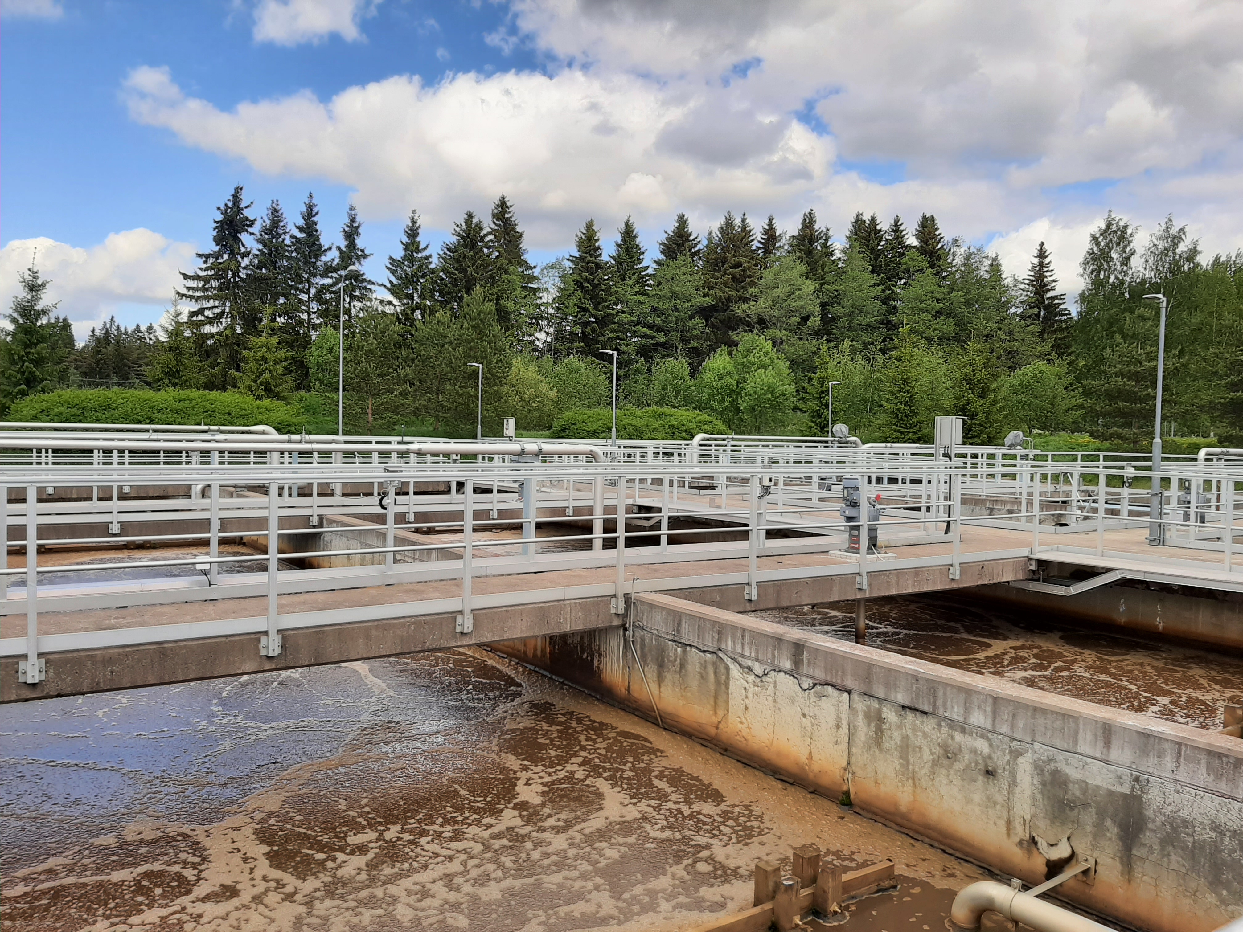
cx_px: 622
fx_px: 934
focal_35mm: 26
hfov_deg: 67.3
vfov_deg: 53.1
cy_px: 466
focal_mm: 3.93
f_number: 1.7
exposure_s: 1/2096
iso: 40
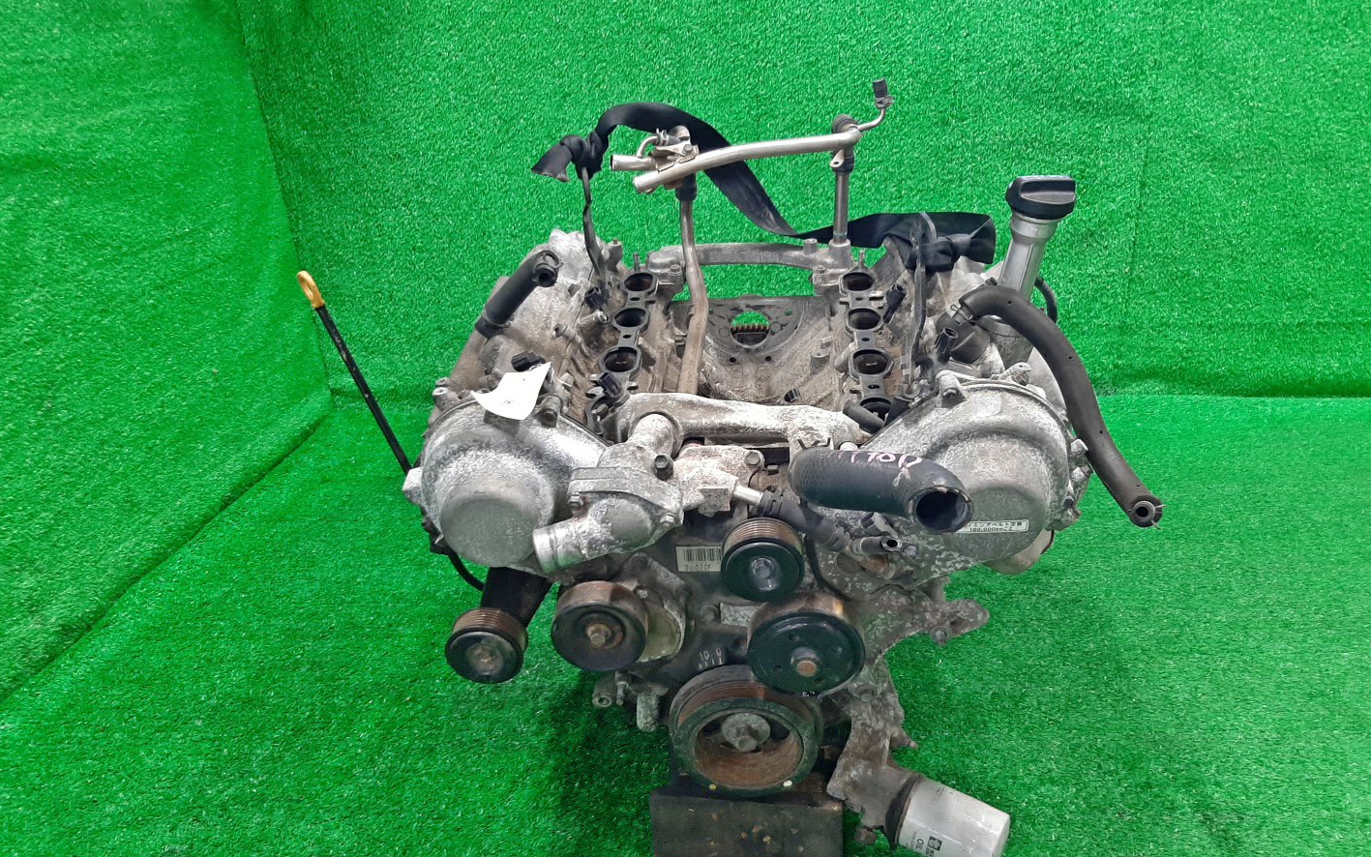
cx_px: 683
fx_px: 1046
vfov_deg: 44.4
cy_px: 489
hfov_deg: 66.5
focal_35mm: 28
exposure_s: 1/50
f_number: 1.7
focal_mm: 3.93
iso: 171
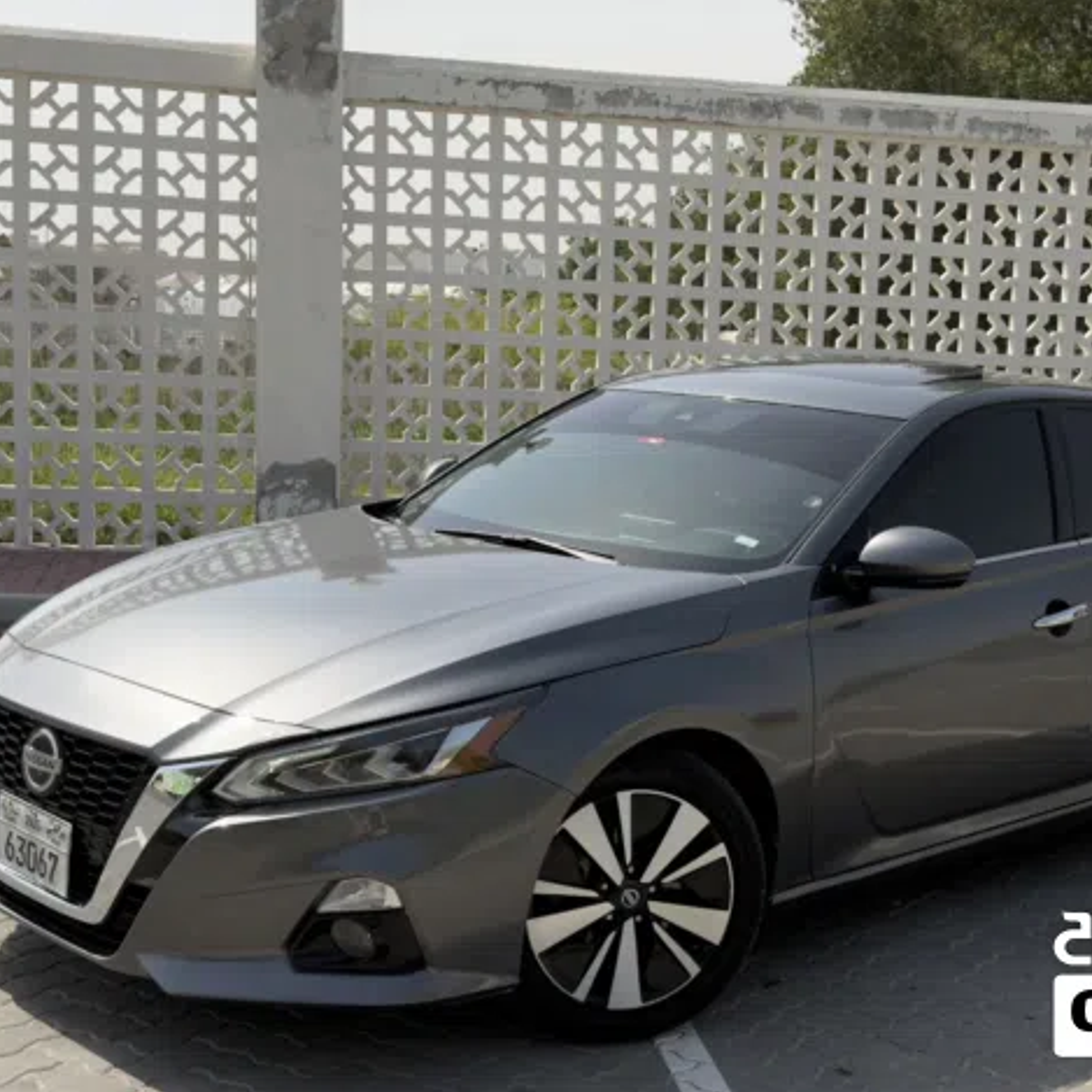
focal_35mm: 41
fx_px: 1463
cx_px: 703
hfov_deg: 40.5
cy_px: 554
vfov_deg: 40.9
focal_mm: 6.76
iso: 64
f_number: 1.78
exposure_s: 1/6494
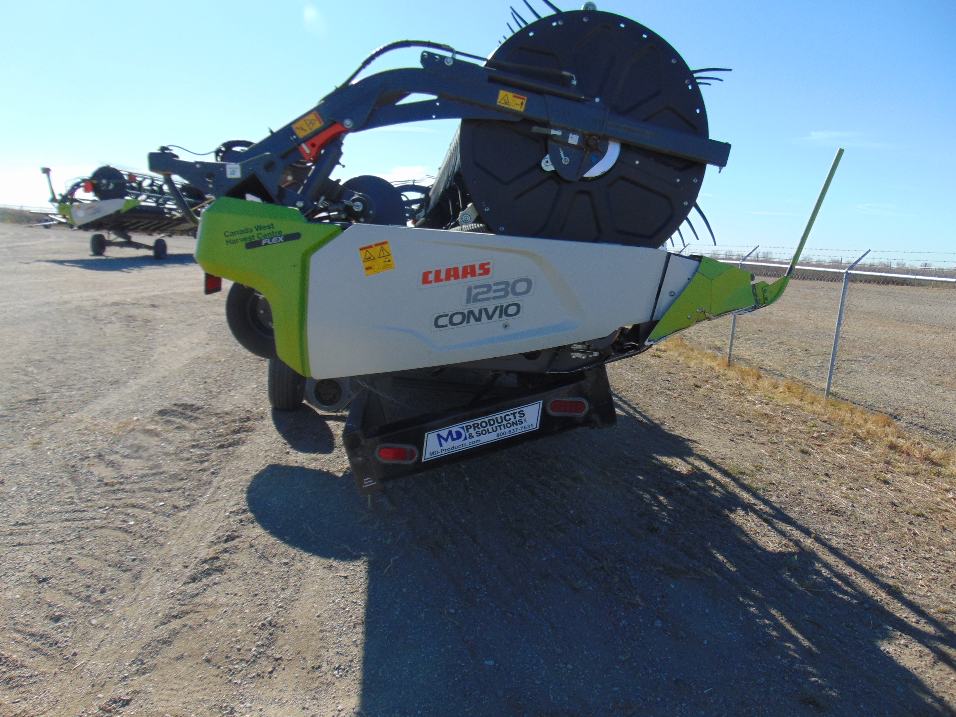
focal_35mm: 25
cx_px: 478
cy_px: 358
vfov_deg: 54.9
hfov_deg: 69.4
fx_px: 690
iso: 80
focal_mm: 4.5
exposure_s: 1/1000
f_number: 3
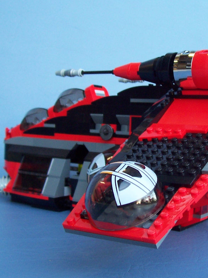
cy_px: 135
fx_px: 457
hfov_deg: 25.3
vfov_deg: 33.8
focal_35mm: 57
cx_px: 162
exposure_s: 1/30
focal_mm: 5.6
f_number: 2.8
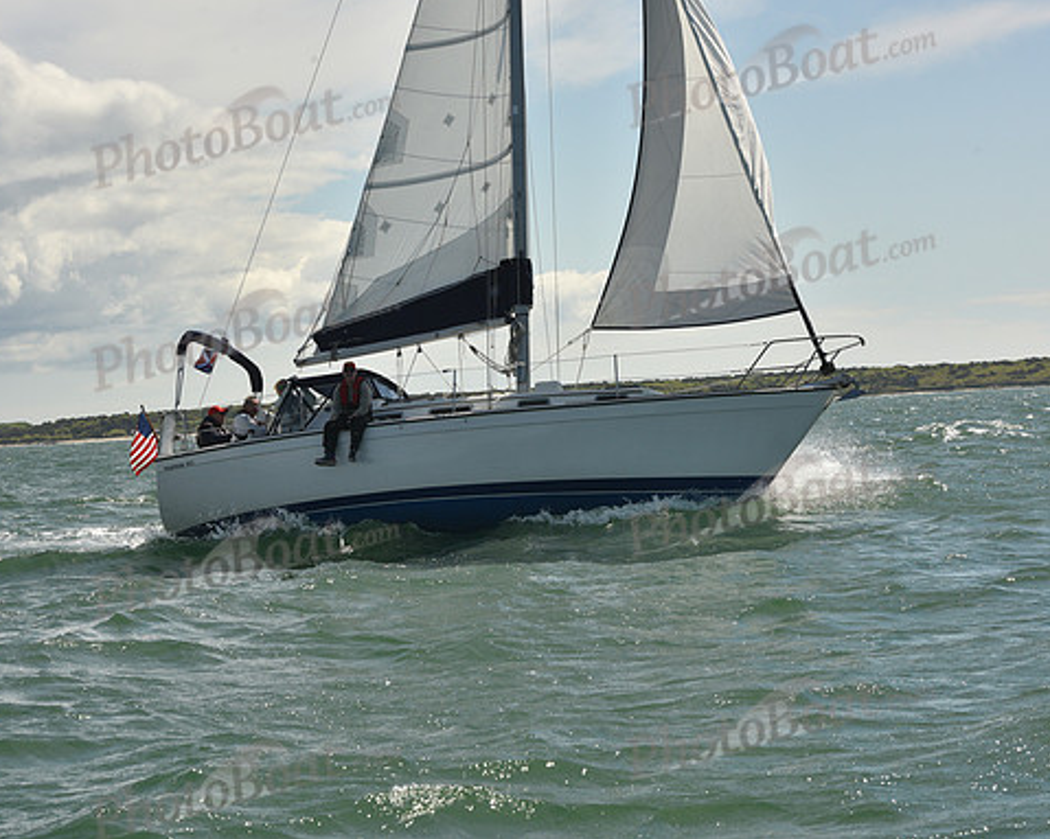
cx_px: 515
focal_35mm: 108
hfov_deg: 17.8
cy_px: 417
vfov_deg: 14.3
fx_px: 3356
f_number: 13
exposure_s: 1/800
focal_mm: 95
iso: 320
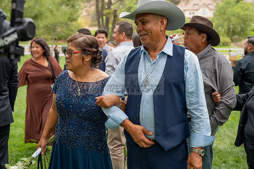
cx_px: 127
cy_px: 84
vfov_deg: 31.2
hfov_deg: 45.4
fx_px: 303
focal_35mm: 43
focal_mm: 43
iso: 250
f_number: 4
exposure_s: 1/250
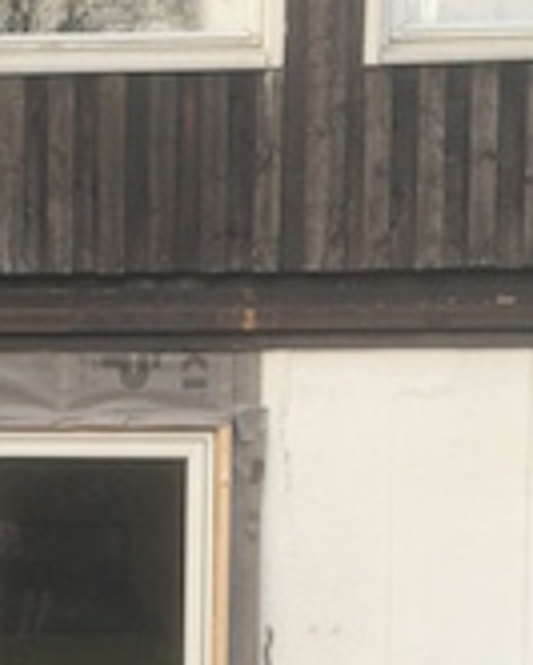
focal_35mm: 94
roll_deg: +0.1
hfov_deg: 16.2
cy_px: 623
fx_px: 1852
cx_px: 84
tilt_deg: -2.0
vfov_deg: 19.9
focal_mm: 4.15
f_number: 2.2
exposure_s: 1/120
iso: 64
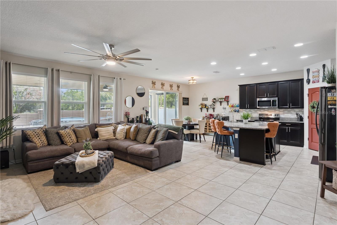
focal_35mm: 18
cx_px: 168
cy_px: 112
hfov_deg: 90.3
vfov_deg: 67.7
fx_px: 168
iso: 800
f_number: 10
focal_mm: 17.9
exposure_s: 1/13
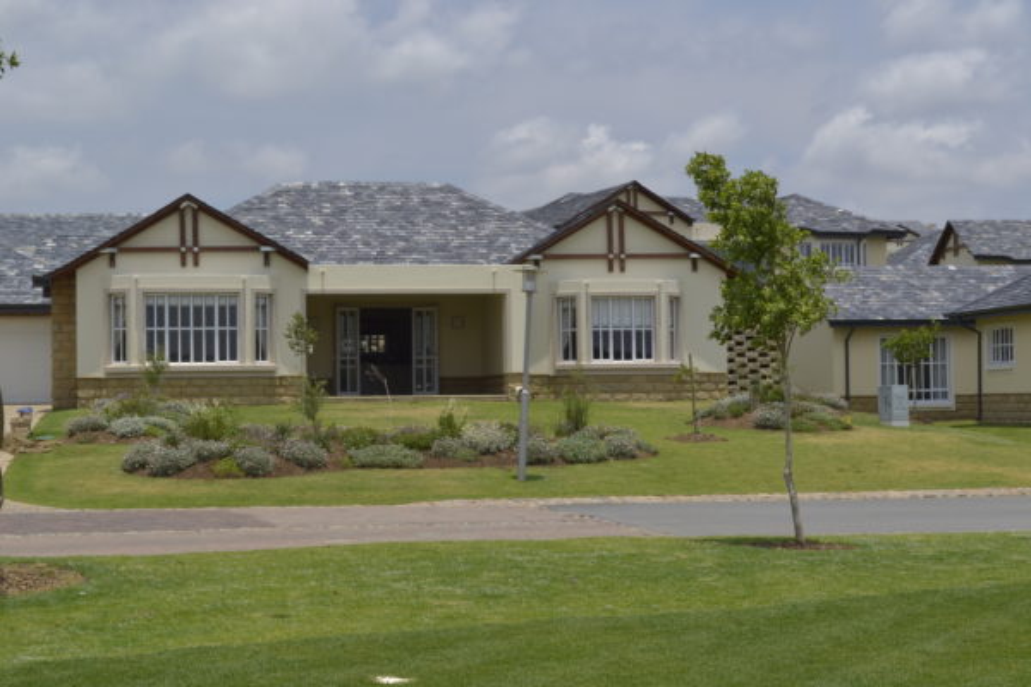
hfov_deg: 30.5
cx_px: 516
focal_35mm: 66
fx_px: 1890
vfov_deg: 20.6
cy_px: 344
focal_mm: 44
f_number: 11
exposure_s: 1/200
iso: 100
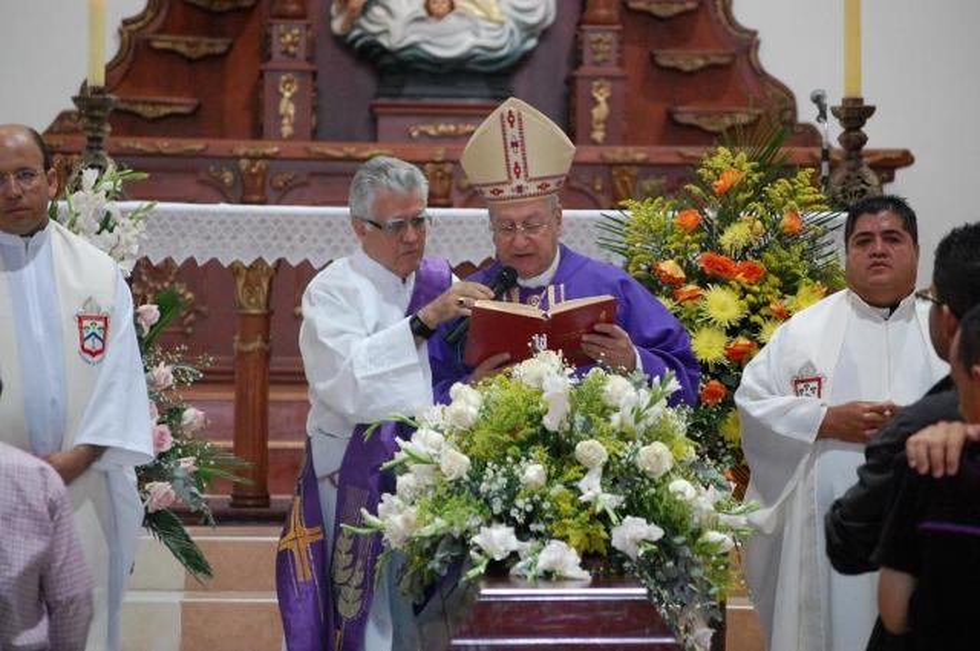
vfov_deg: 8.9
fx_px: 4160
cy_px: 326
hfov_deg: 13.4
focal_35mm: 153
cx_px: 490
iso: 1600
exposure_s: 1/15
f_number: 4.8
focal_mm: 102
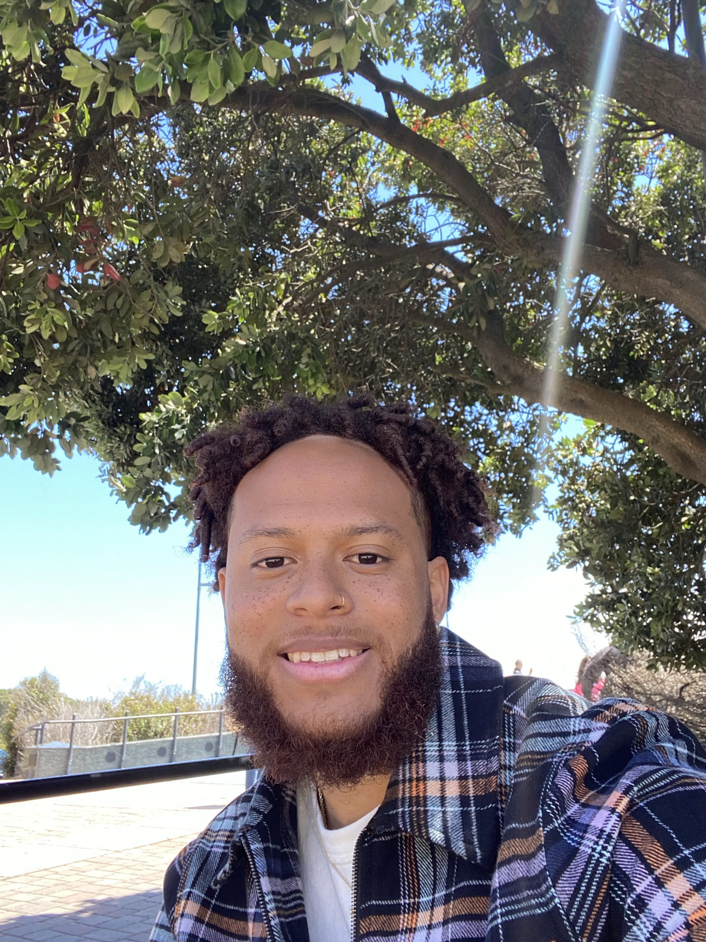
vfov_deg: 60.0
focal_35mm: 30
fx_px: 816
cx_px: 353
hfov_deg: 46.8
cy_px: 471
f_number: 2.2
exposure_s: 1/122
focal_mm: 2.71
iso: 32
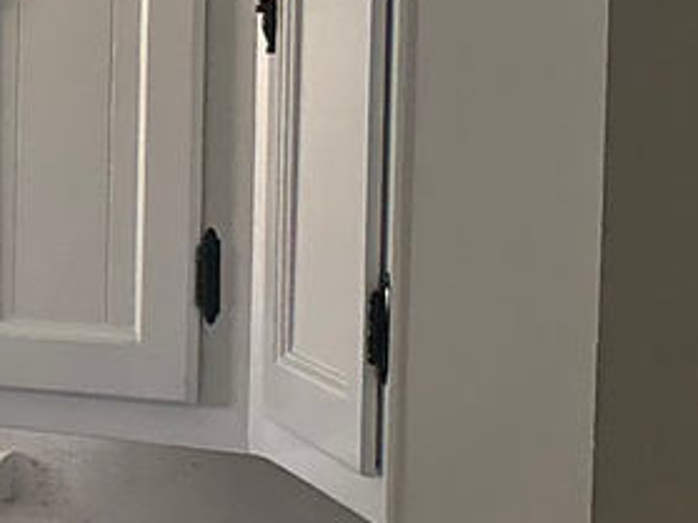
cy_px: 383
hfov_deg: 8.2
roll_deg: +2.1
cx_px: -1666
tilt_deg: -6.5
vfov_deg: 7.8
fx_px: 3850
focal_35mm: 191
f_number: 1.6
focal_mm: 5.96
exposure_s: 1/81
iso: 125
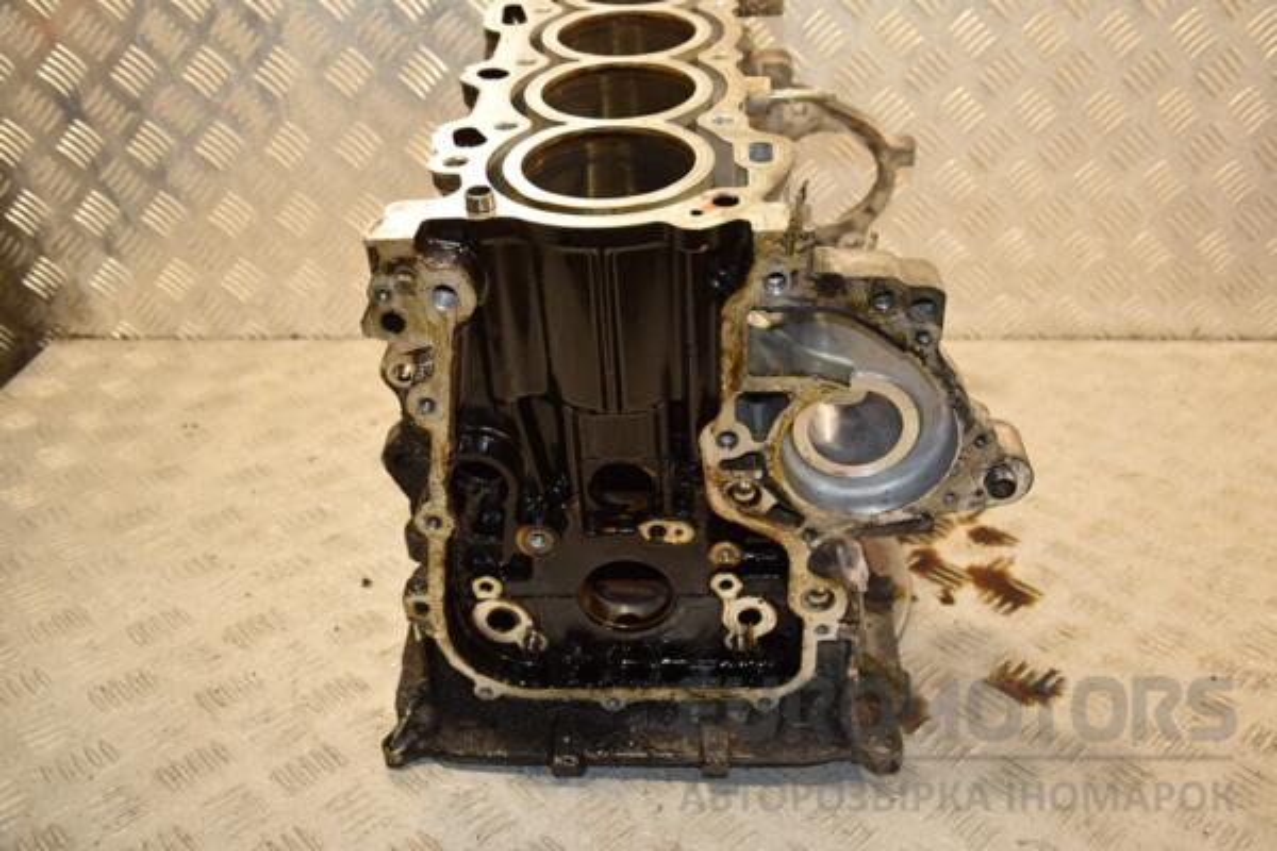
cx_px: 638
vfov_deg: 36.9
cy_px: 426
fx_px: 1277
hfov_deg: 53.1
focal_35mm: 36
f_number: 5
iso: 800
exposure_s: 1/200
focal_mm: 24
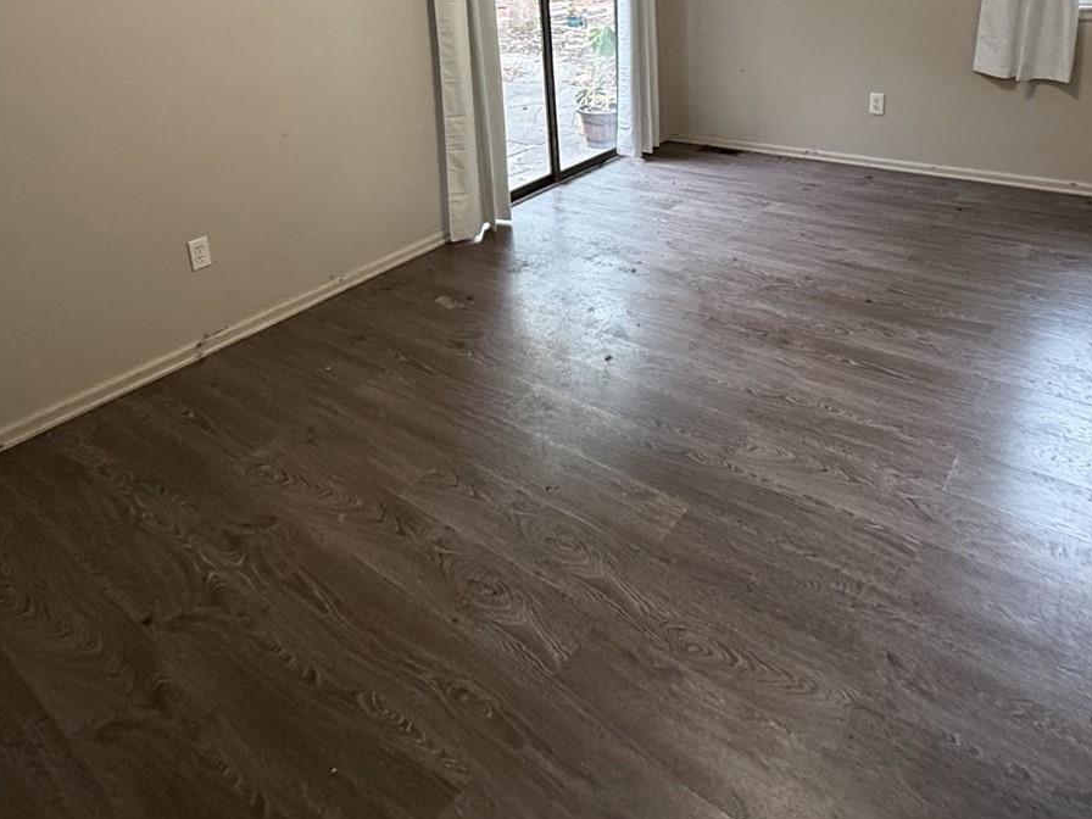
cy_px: 124
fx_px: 789
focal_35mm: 25
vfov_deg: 50.3
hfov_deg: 69.1
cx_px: 611
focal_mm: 2.22
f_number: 2.2
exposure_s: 1/60
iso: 400
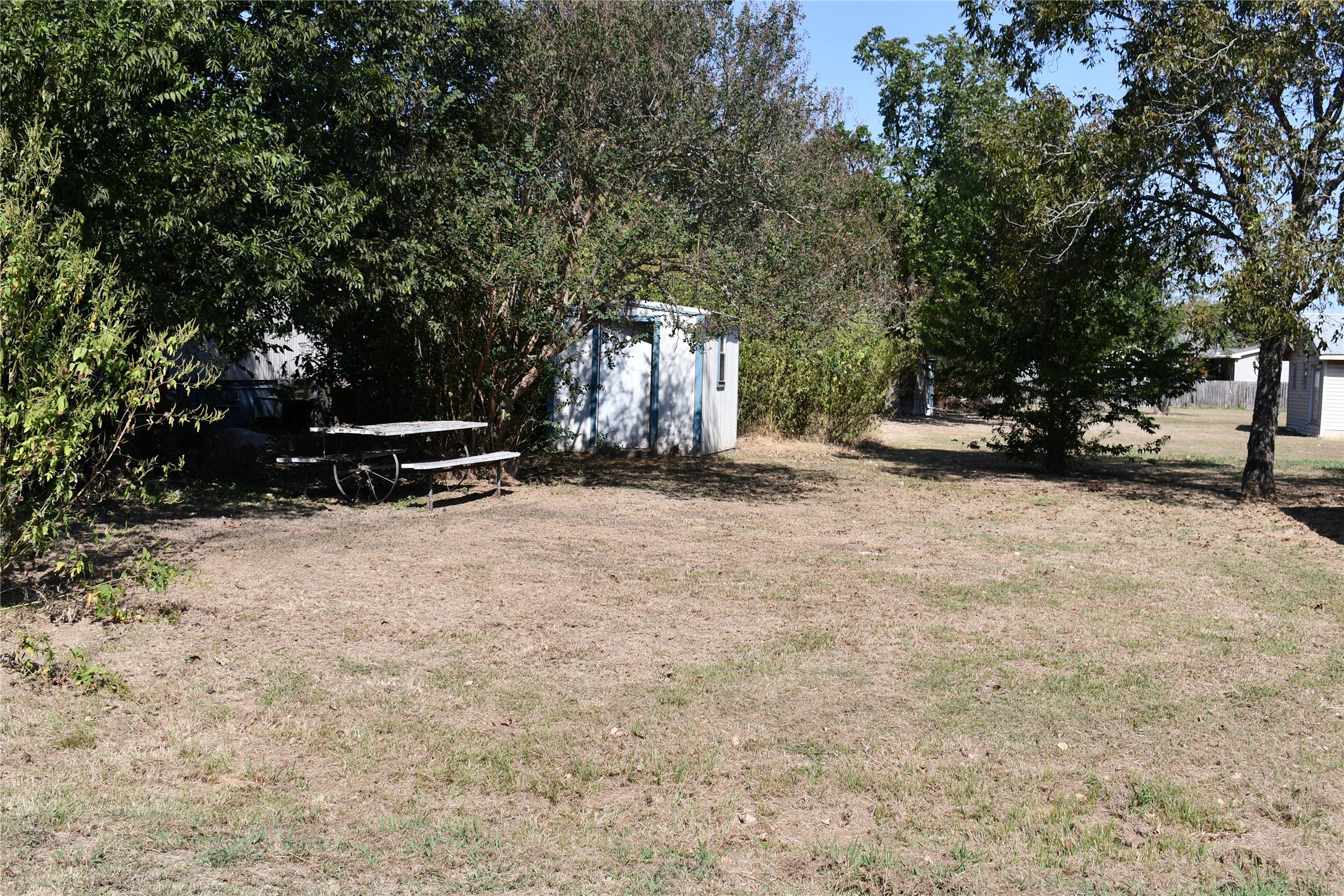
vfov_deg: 31.9
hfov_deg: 46.4
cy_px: 448
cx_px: 672
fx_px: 1568
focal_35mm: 42
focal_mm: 28
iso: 100
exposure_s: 1/320
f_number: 9
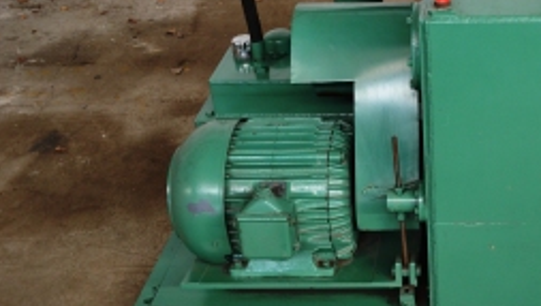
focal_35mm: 50
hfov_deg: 38.7
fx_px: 718
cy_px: 121
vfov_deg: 24.0
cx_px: 475
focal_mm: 18
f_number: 3.5
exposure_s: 1/30
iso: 400
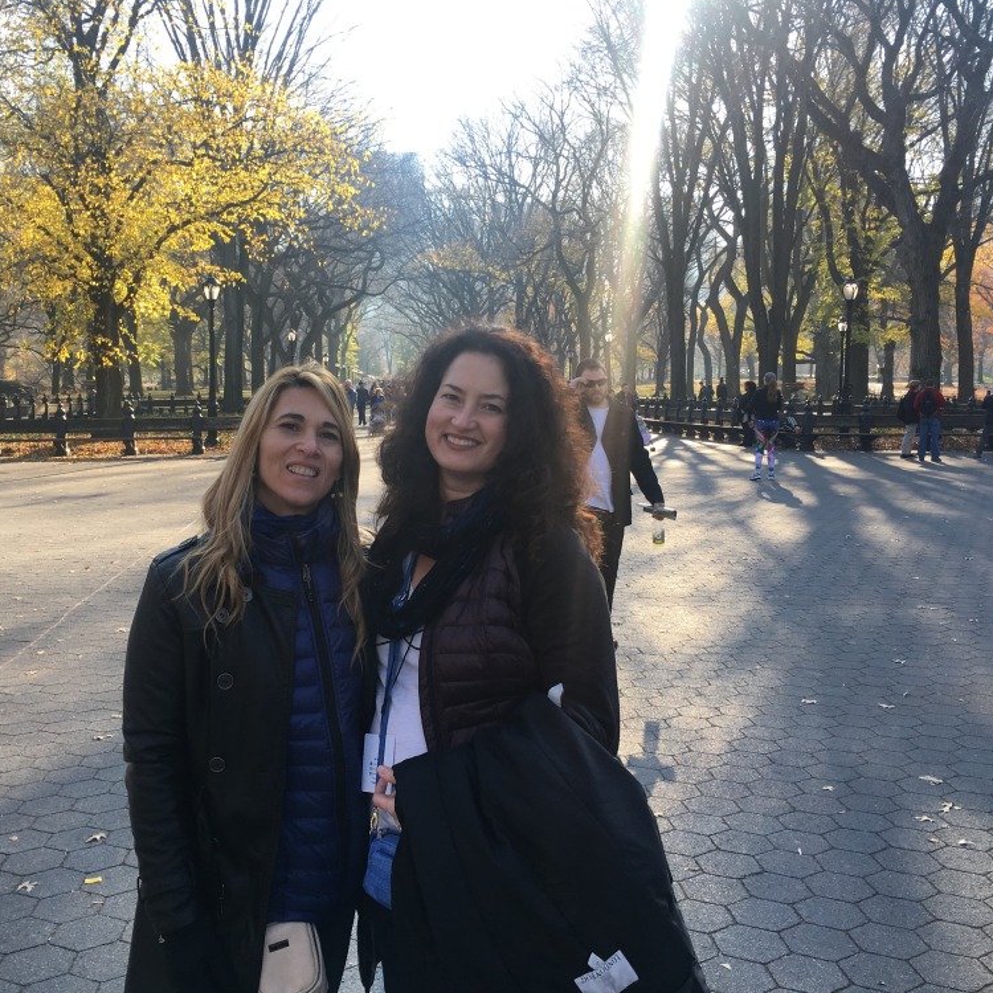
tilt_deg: -5.3
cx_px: 438
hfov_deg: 47.1
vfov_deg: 47.2
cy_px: 498
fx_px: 1136
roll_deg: +0.6
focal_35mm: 35
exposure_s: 1/287
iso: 25
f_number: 2.2
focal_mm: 4.15
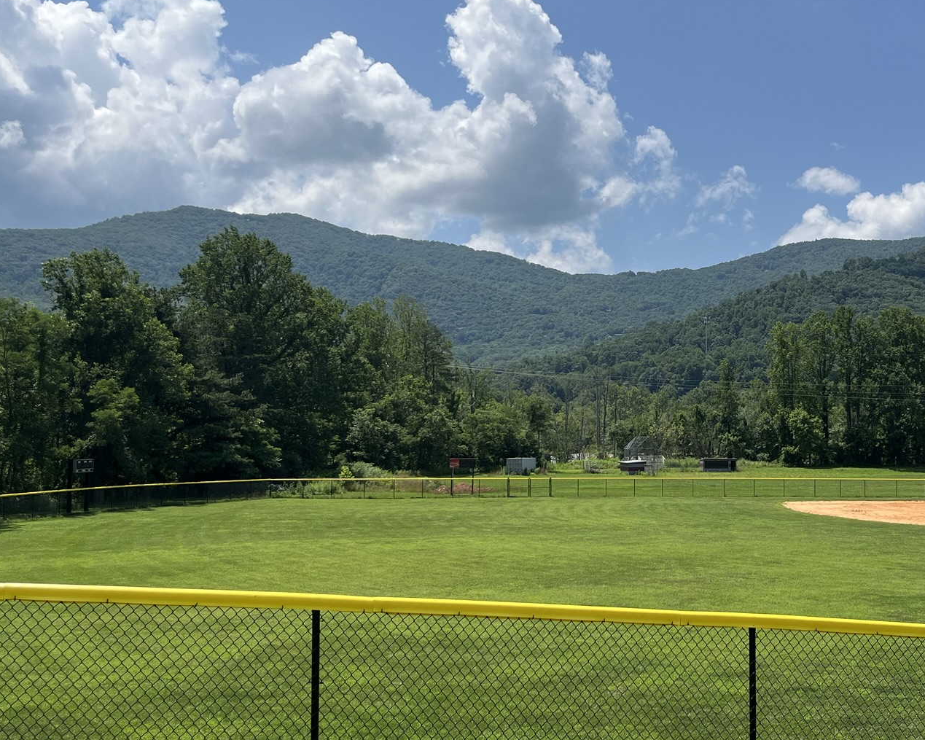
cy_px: 361
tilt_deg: +3.4
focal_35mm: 40
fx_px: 1095
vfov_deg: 37.3
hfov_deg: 44.5
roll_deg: +0.1
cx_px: 679
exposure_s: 1/4854
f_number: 1.6
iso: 50
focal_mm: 5.1
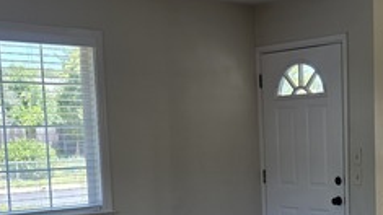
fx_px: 721
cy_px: 220
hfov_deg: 29.1
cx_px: 307
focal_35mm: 71
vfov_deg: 16.6
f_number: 1.7
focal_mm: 6.3
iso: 40
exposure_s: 1/120
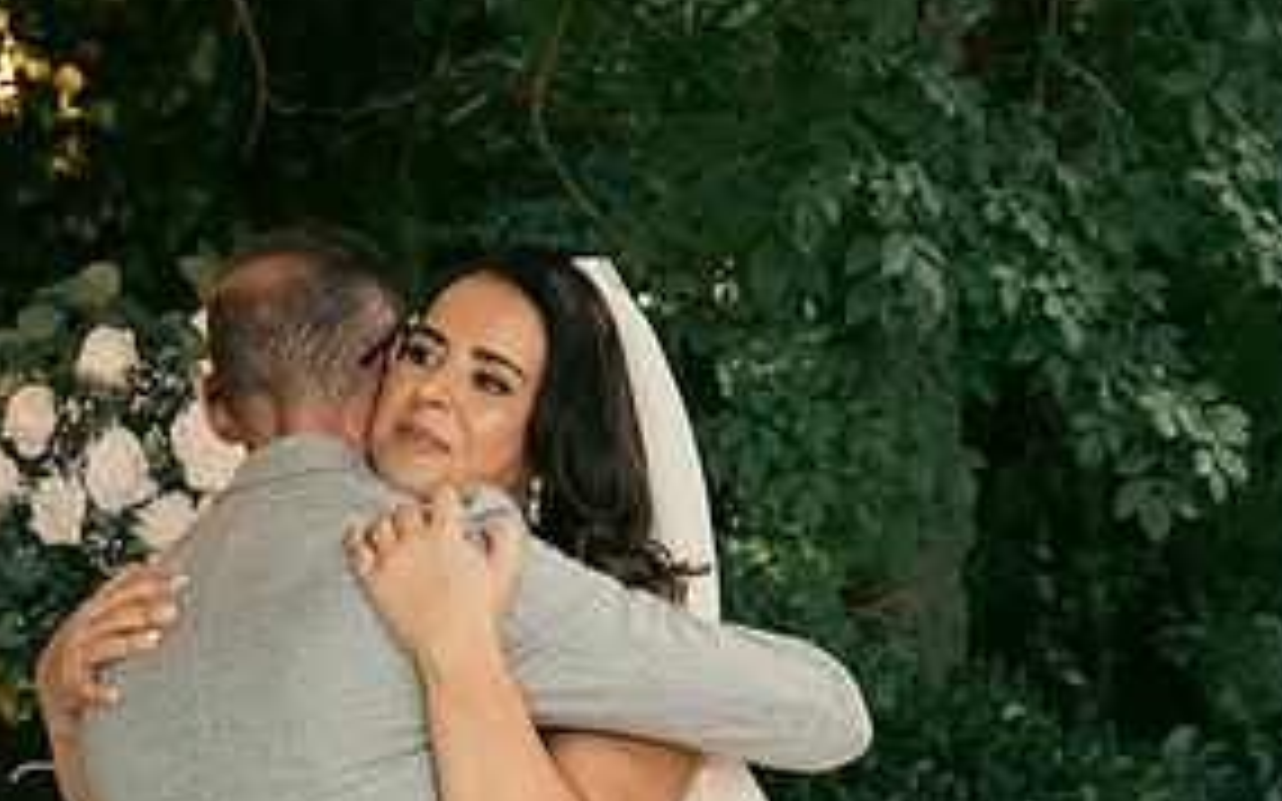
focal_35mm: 108
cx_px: 567
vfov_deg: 12.0
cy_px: 763
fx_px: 3773
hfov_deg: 19.3
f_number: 3.5
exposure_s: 1/200
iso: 800
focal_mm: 35
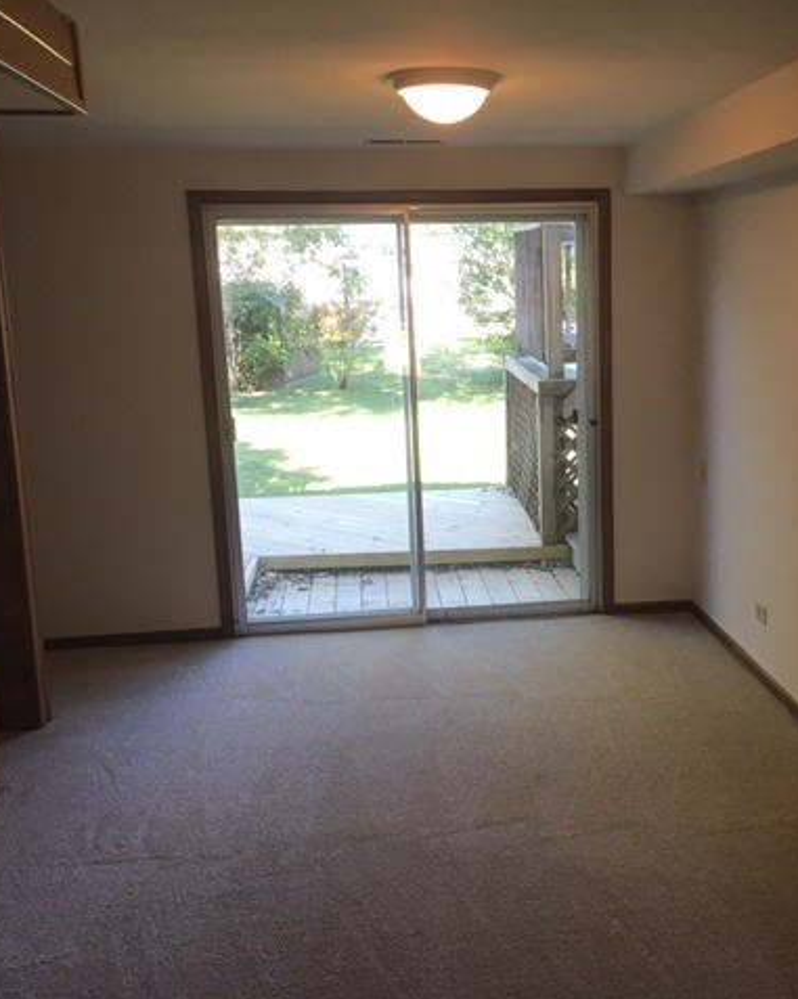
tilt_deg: -10.8
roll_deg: +0.7
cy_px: 498
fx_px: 1123
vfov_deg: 48.0
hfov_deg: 38.6
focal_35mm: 38
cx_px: 540
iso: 25
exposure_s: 1/30
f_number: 2.2
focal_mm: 4.15
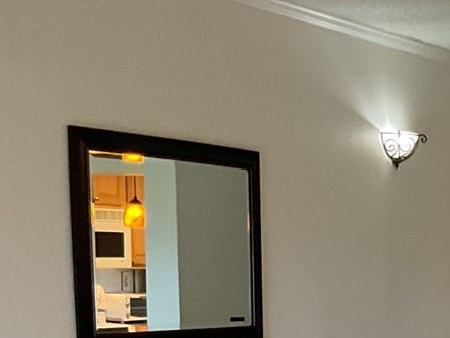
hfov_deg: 17.8
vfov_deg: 13.3
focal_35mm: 104
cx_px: 564
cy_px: 539
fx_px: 1353
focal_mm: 3
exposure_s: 1/60
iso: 160
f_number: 1.8
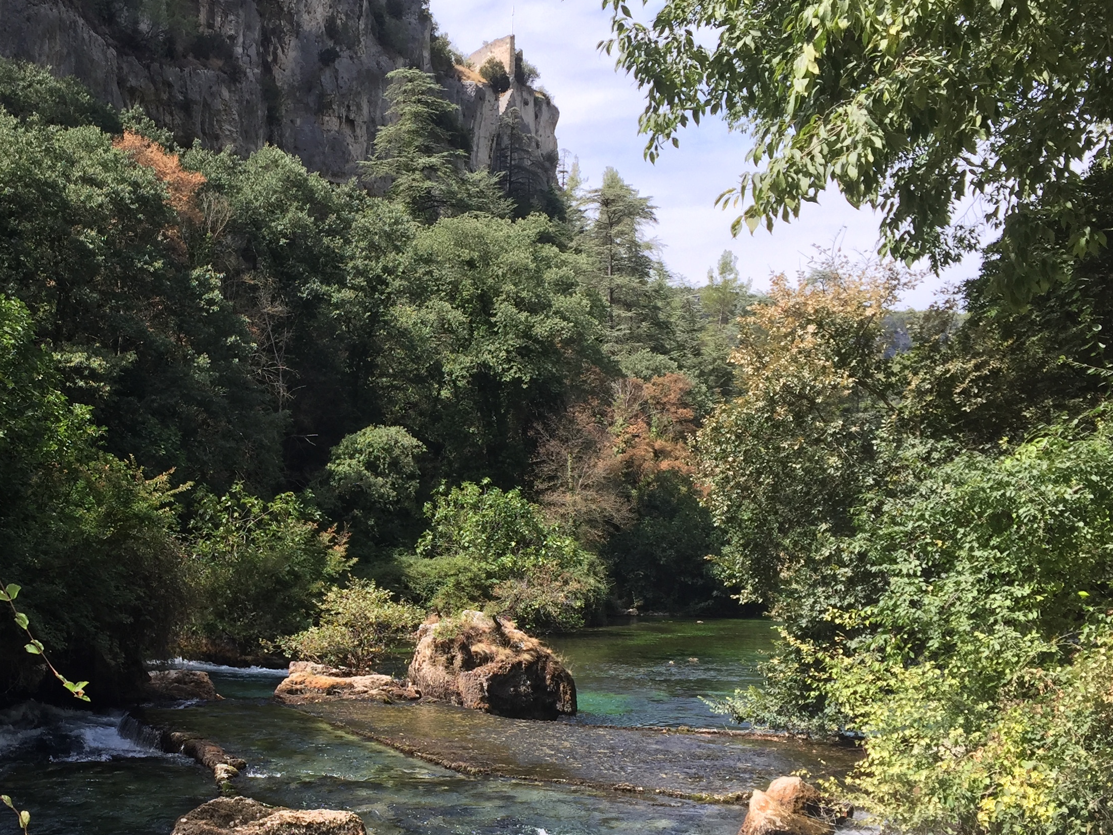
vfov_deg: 33.3
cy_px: 549
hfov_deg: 42.7
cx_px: 295
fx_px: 1383
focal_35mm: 43
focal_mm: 4.15
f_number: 2.2
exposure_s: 1/791
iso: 32
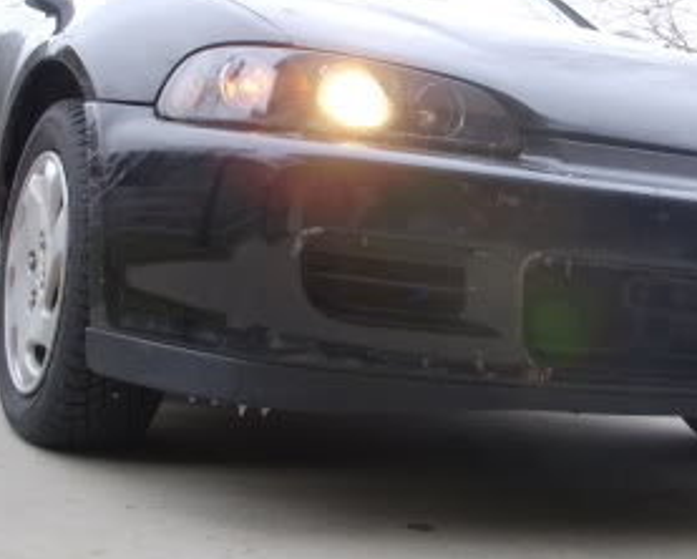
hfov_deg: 29.0
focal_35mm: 65
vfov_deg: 23.4
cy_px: 183
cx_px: 435
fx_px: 1342
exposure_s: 1/50
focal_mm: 6.3
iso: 100
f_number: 3.3
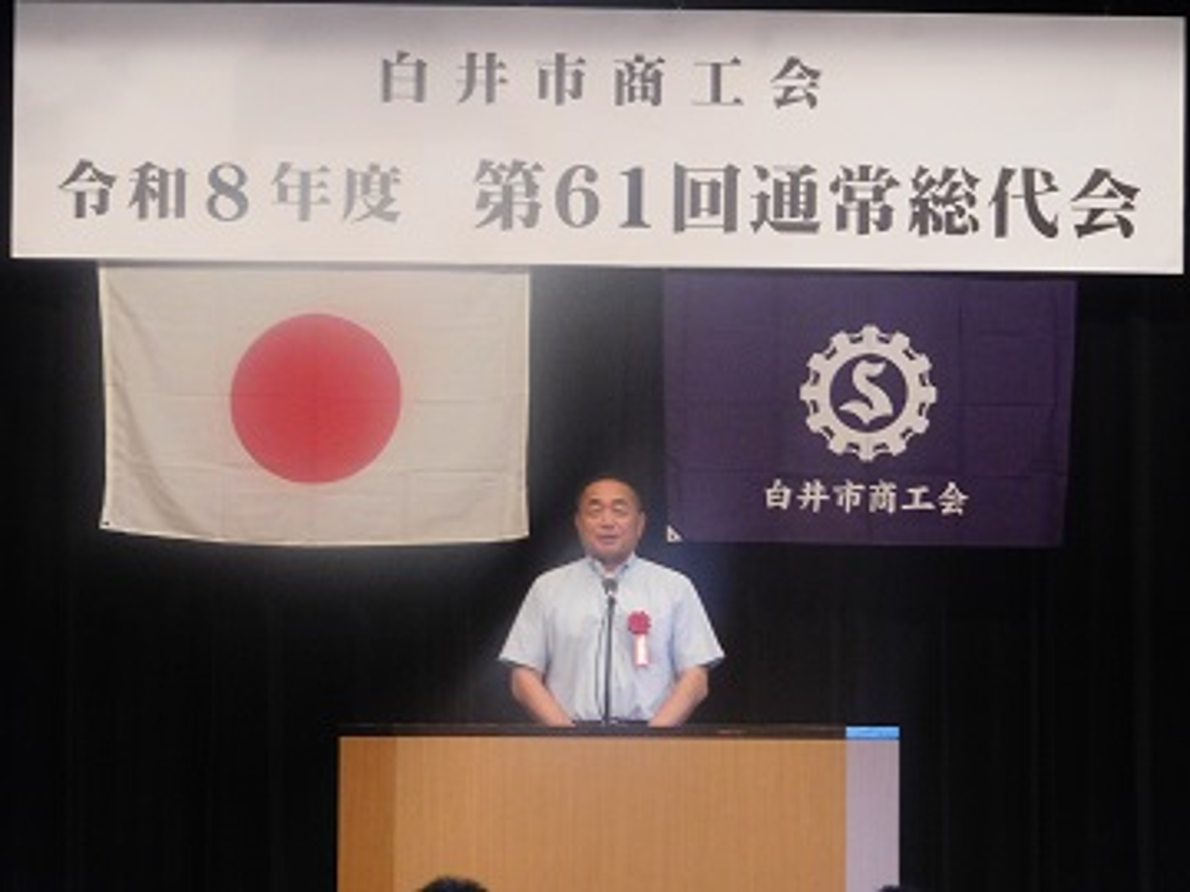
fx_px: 5500
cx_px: 595
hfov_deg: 12.3
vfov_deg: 9.3
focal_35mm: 160
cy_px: 446
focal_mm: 28.5
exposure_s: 1/30
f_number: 5.2
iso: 800
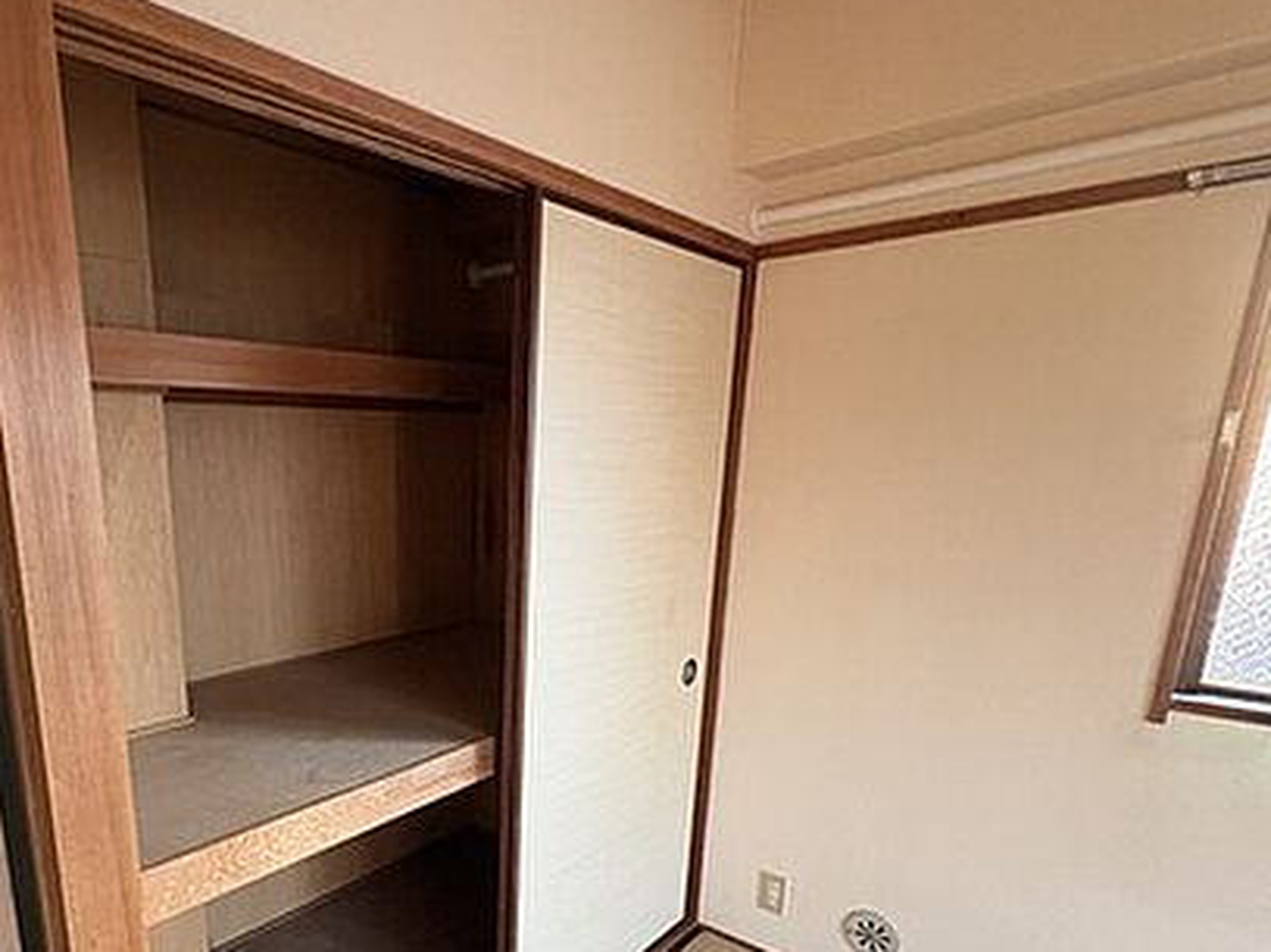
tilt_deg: -14.4
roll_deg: +0.4
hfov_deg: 74.1
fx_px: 808
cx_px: 425
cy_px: 659
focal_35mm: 22
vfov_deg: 59.2
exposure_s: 1/60
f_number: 2.2
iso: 400
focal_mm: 2.22
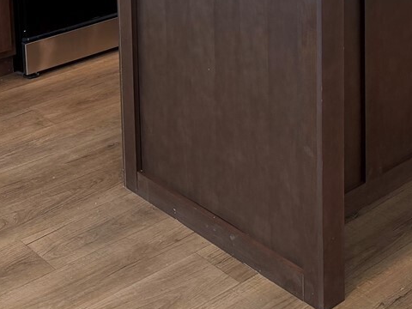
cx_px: 379
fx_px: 952
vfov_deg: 16.5
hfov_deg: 23.7
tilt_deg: -8.3
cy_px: -182
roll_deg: -0.1
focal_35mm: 80
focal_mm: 6.76
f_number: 1.78
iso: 125
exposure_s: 1/162
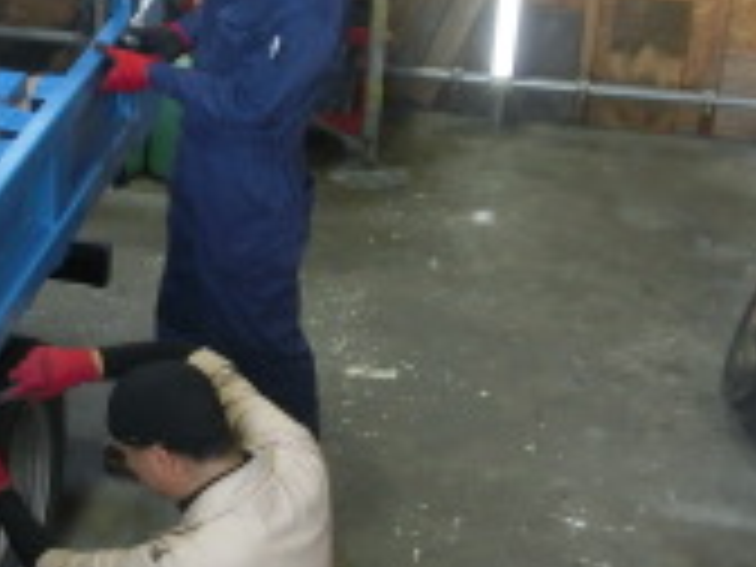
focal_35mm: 95
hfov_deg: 20.4
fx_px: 2075
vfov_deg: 15.6
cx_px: 135
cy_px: 279
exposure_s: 1/125
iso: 250
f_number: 3.3
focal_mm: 4.4
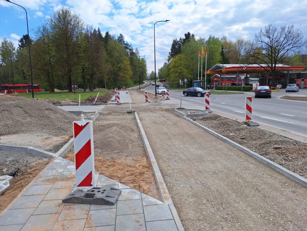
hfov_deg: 73.9
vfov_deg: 58.9
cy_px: 116
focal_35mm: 23
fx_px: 204
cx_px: 154
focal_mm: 5.54
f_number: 1.8
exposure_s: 1/2183
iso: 40
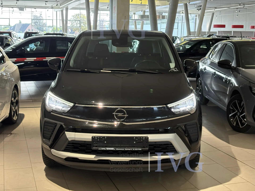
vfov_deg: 28.0
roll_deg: +1.1
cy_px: 96
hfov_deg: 36.8
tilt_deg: -9.9
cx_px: 128
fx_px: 383
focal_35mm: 52
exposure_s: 1/60
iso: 125
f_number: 1.6
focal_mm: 5.96
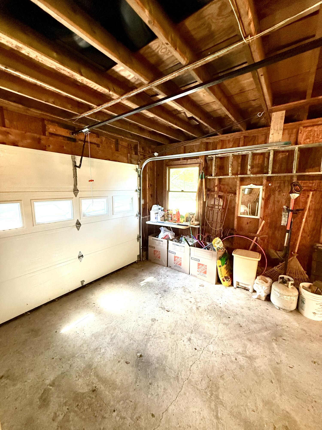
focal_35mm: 14
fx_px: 174
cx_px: 161
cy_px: 215
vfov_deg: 102.1
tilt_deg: -8.4
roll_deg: -0.5
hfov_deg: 85.7
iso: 500
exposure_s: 1/60
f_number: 2.2
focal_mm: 2.22
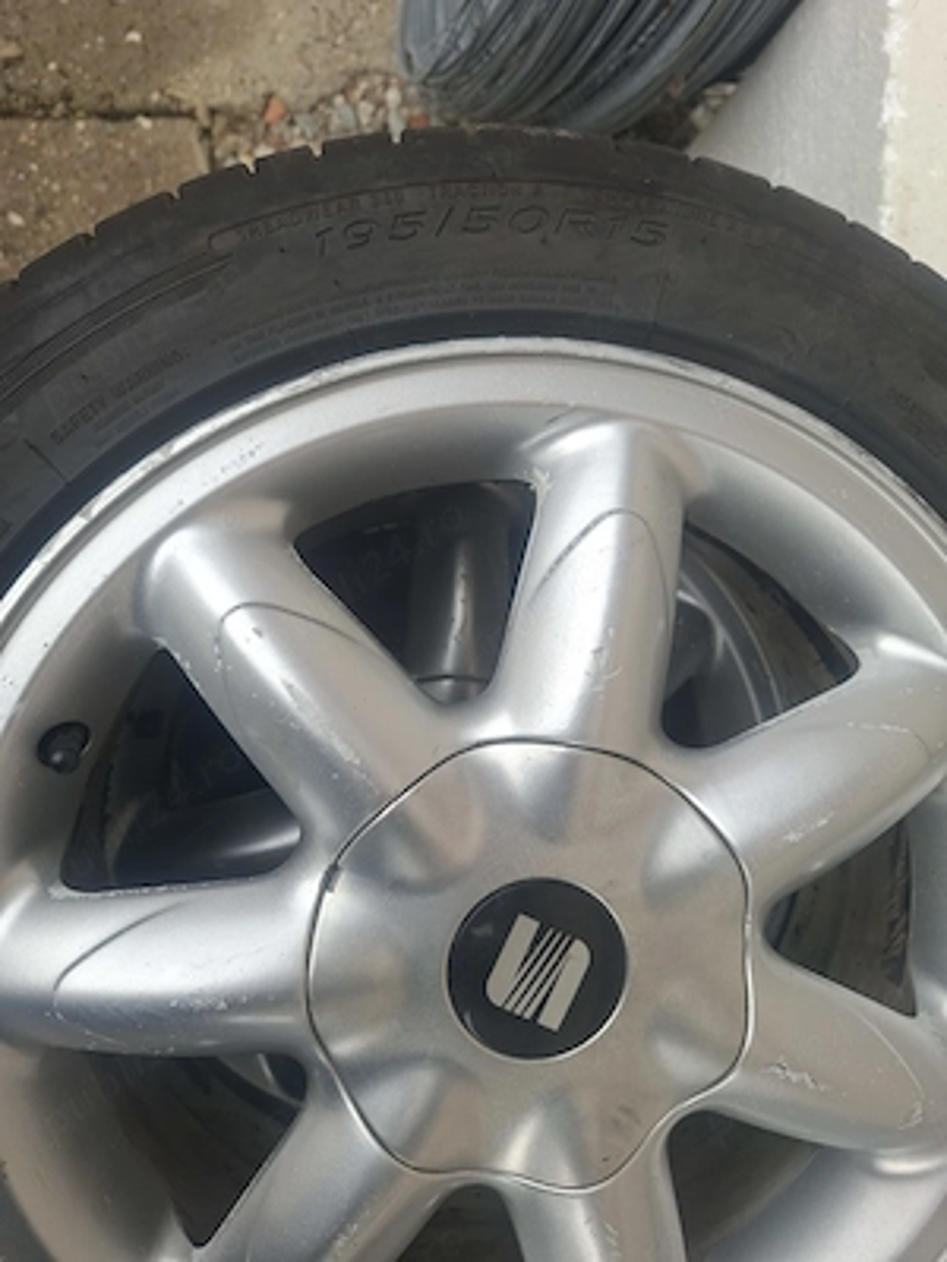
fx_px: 839
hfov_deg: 58.9
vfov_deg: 73.9
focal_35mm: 23
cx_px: 474
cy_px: 631
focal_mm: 5.54
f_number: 1.8
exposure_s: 1/174
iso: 50
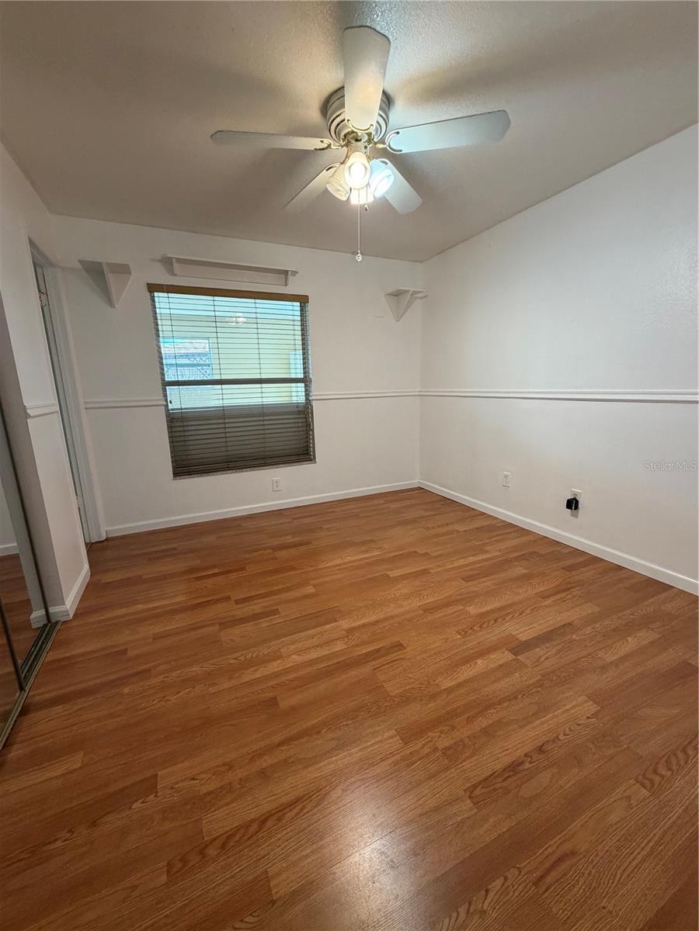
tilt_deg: -12.0
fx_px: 377
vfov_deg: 102.1
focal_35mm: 14
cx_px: 350
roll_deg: +1.3
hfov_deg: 85.7
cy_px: 466
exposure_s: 1/120
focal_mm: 2.22
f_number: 2.2
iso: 250
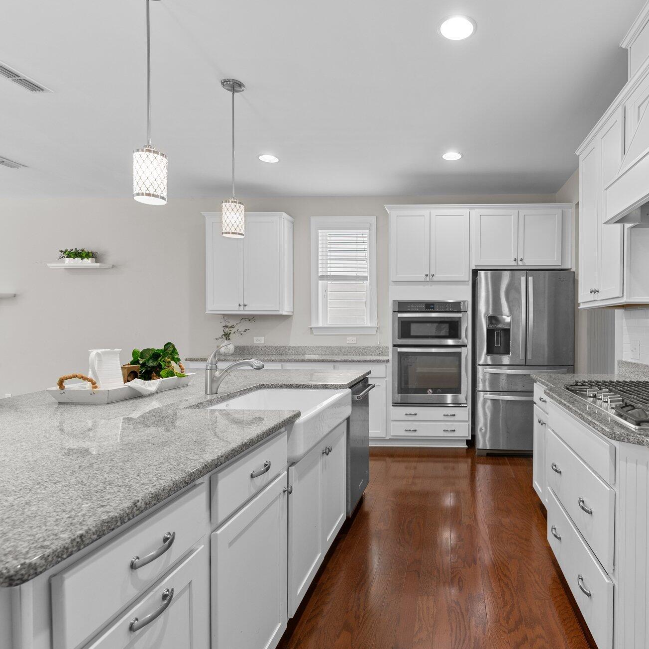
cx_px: 438
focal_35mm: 20
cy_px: 332
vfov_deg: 74.8
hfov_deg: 72.3
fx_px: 424
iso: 400
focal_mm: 15
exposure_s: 1/8
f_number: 6.3
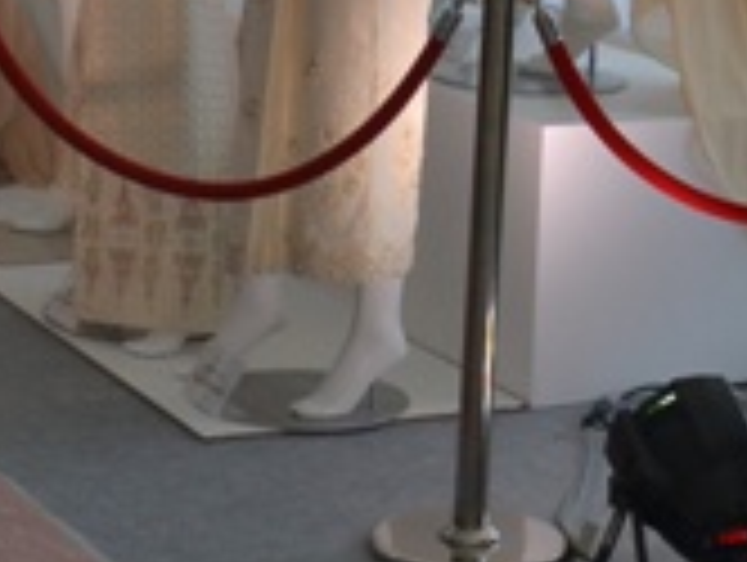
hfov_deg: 15.1
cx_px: 580
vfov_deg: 11.0
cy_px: -301
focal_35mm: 130
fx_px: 2809
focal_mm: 20
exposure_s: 1/100
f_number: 6.3
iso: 400
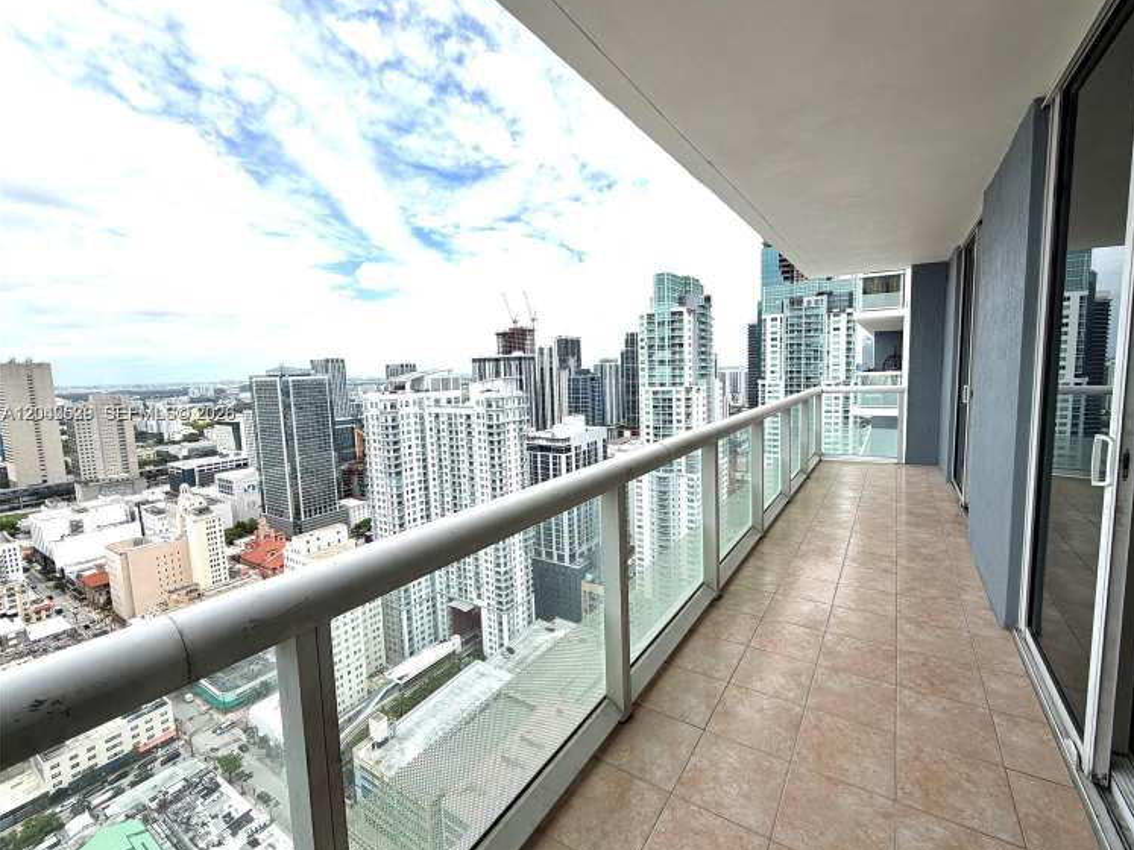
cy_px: 414
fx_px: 491
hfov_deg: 98.0
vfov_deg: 81.7
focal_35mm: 15
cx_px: 606
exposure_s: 1/1235
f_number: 2.2
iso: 20
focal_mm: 2.22
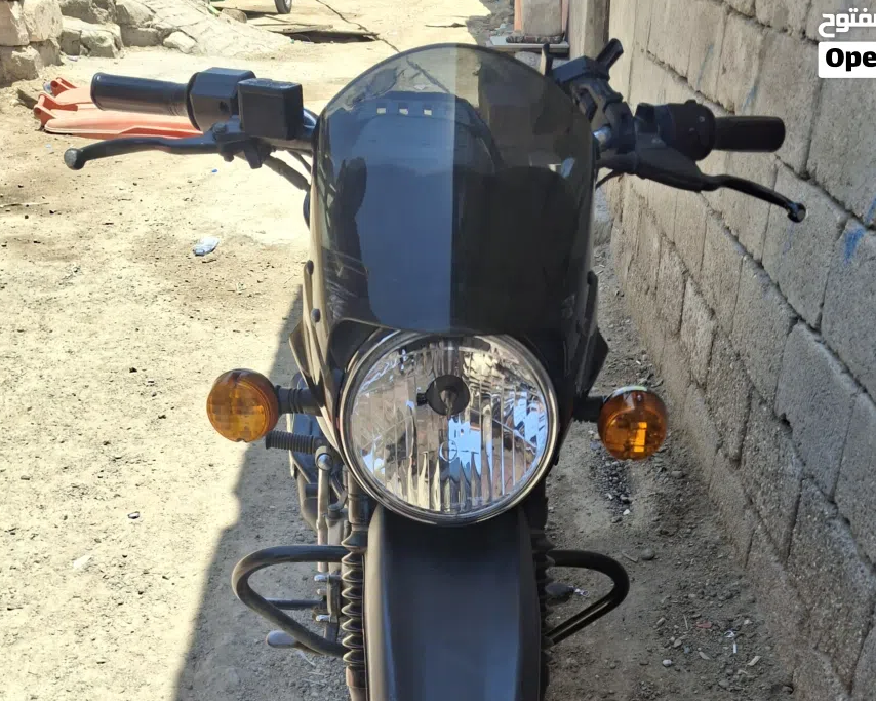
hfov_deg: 46.8
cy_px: 680
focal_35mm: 39
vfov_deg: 35.1
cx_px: 467
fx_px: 1011
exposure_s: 1/569
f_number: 1.8
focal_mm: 4.69
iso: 25
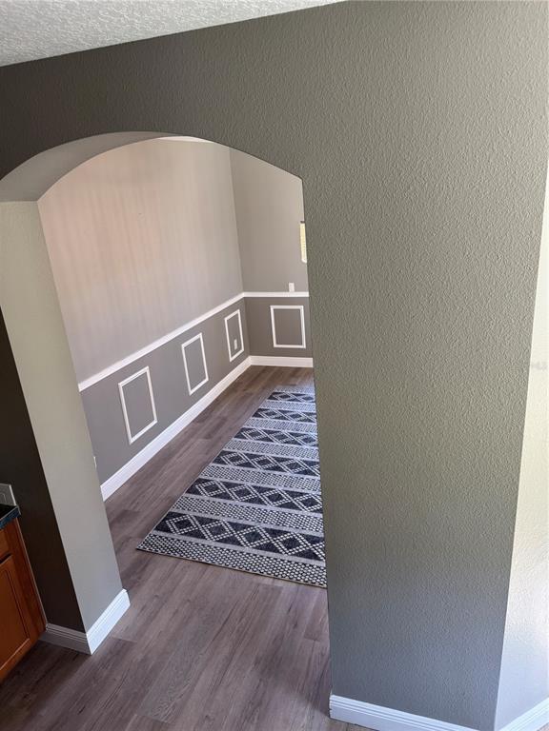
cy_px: 366
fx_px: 508
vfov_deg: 71.6
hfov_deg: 56.8
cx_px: 274
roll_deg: +4.9
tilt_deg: -20.2
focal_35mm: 24
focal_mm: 6.76
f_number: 1.78
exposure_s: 1/120
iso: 160
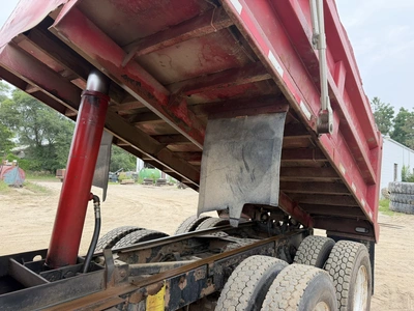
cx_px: 207
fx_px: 287
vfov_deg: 56.8
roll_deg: -3.9
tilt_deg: +3.8
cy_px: 156
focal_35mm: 24
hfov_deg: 71.6
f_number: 1.78
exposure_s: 1/313
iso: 80
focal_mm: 6.76
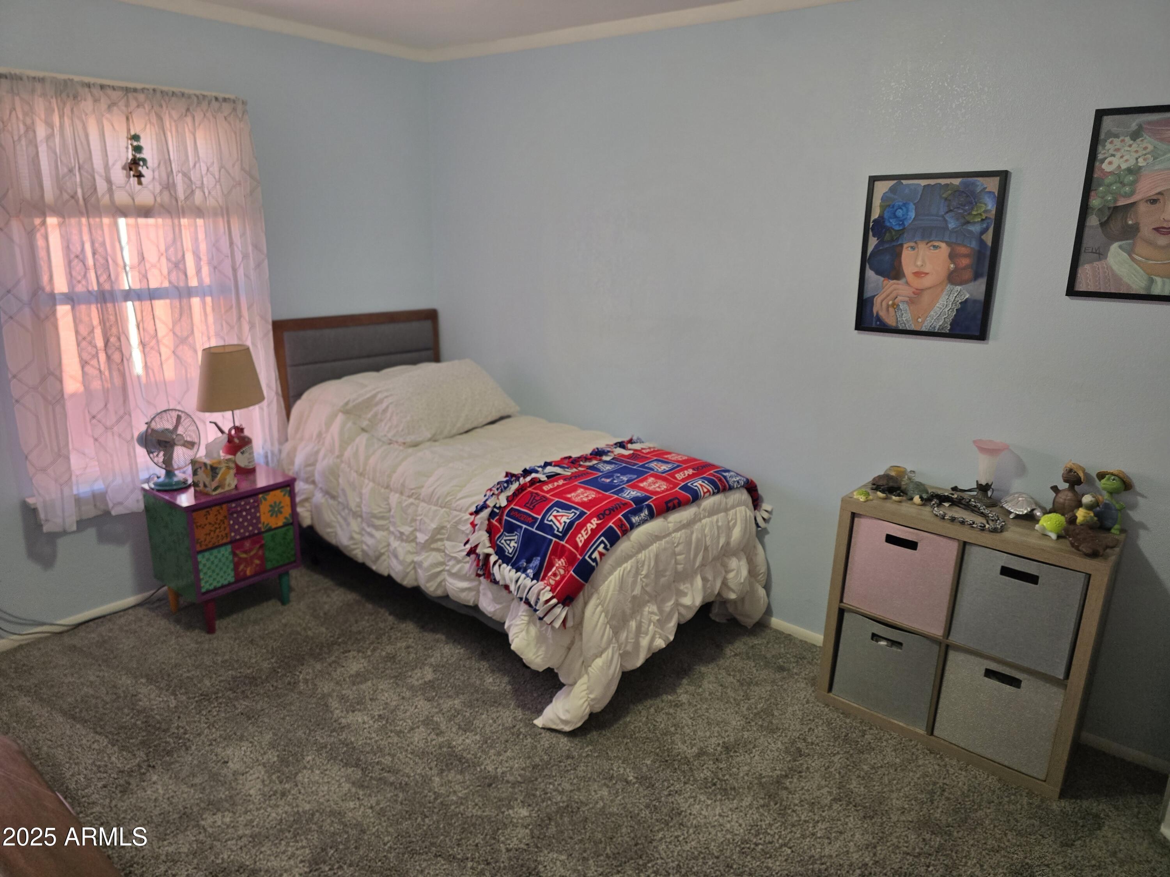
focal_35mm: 23
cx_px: 585
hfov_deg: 73.9
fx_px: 777
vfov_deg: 58.9
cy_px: 438
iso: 500
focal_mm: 6.3
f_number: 1.7
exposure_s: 1/120
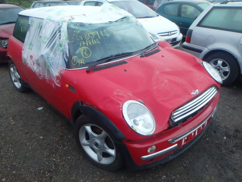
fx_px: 196
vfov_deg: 49.7
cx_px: 121
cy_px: 91
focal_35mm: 28
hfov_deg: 63.4
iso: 800
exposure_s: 1/60
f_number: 3.9
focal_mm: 5
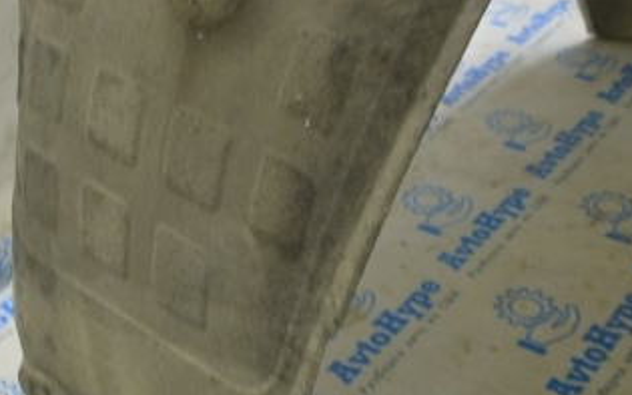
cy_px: 69
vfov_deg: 20.7
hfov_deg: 31.9
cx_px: 108
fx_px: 1068
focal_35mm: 62
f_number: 5.6
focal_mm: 20
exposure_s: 1/20
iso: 400
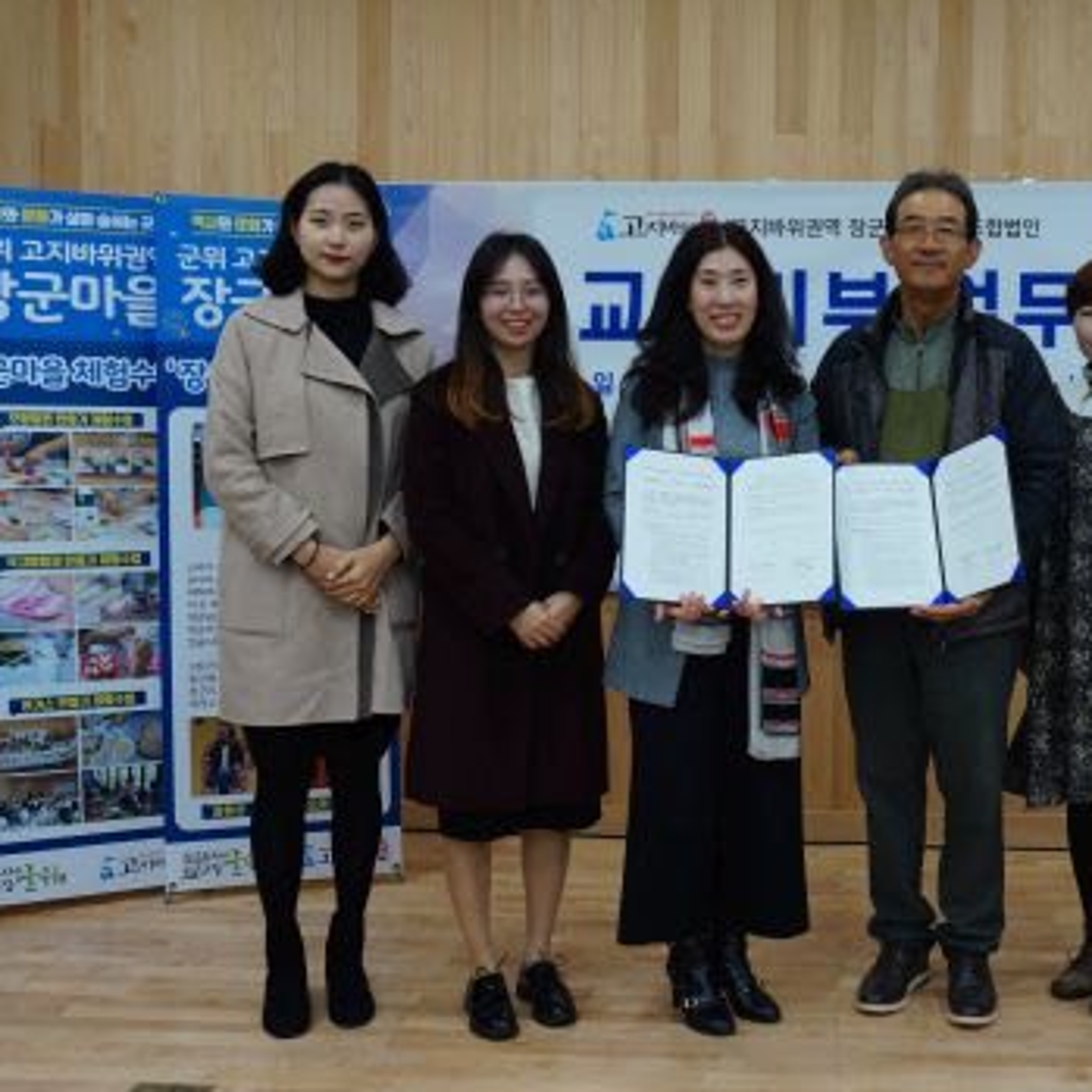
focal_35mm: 35
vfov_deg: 47.2
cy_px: 515
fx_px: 1249
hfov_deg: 45.6
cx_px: 814
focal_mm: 16
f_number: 4
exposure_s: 1/60
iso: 200
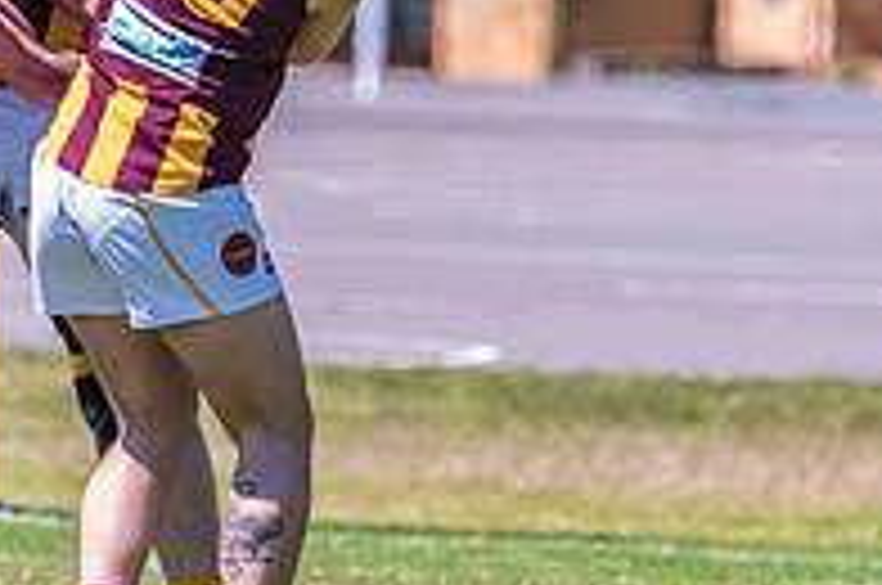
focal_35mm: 1965
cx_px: 207
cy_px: 262
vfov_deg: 0.7
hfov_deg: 1.1
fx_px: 48063
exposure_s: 1/1250
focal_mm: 450
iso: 800
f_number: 8
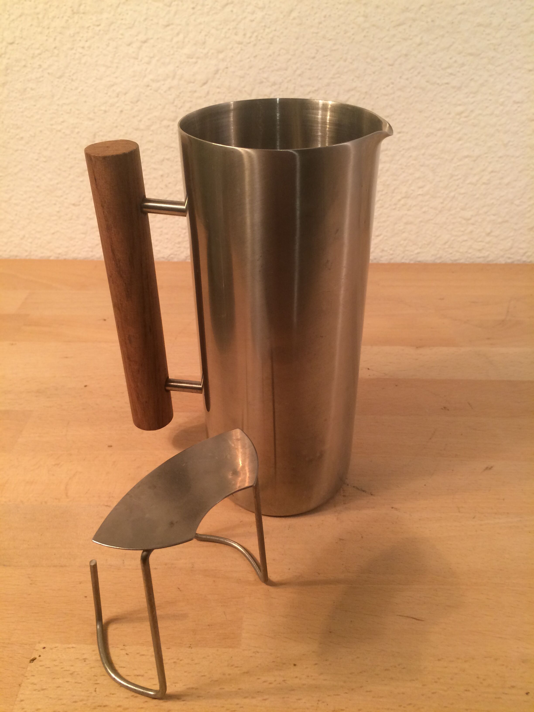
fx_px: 596
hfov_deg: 48.2
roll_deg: +1.2
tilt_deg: -34.9
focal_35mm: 29
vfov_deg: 61.7
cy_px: 356
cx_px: 267
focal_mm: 4.15
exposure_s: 1/33
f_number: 2.2
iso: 64
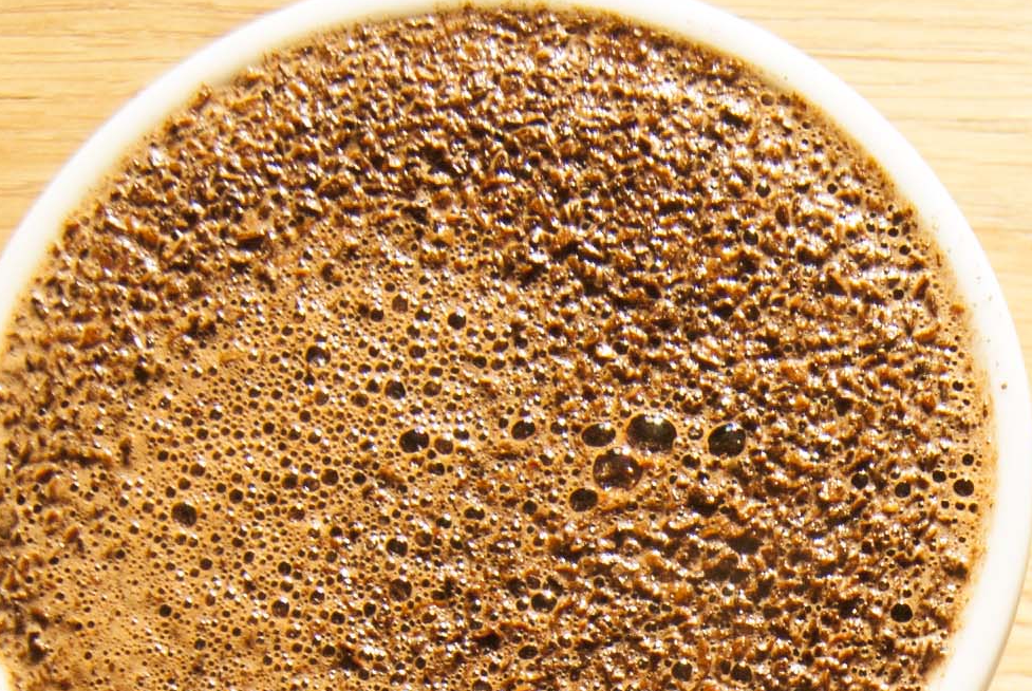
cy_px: 1265
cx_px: 1075
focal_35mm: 107
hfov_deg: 18.5
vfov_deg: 11.8
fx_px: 3071
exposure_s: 1/125
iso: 200
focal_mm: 18
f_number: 5.6
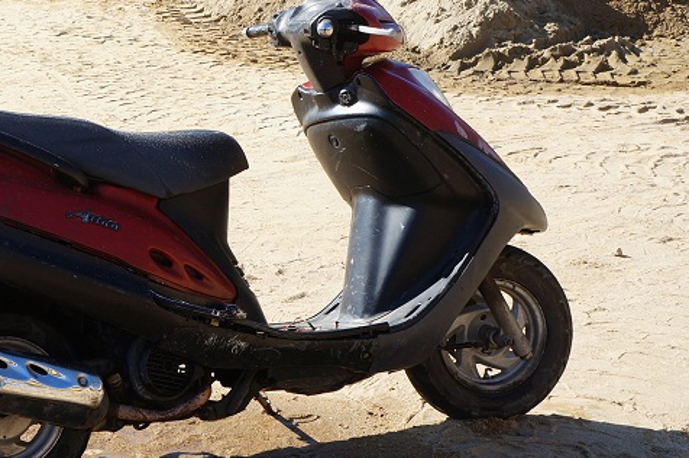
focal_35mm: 71
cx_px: 75
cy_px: 77
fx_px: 1358
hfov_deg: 27.5
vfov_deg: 18.9
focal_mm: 23
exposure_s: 1/250
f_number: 8
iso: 200
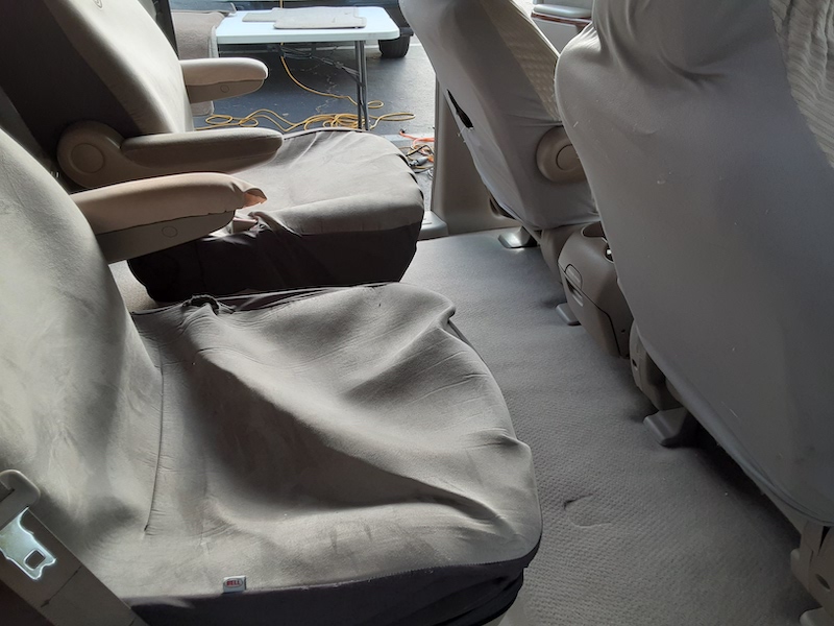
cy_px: 313
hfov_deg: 65.3
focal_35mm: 27
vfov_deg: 51.4
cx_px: 417
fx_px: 651
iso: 50
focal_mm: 2.91
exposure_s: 1/120
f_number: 1.9
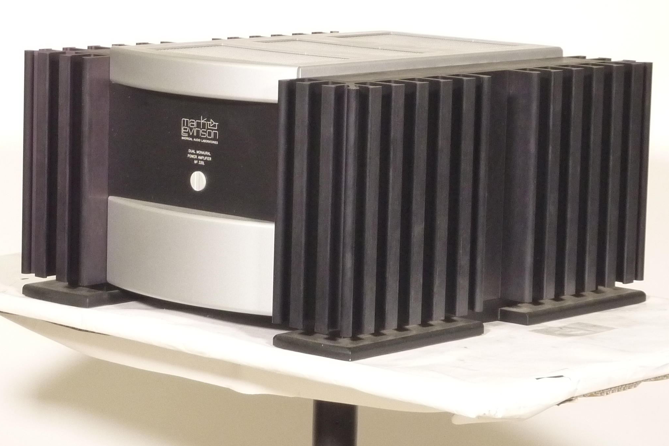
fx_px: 2546
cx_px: 334
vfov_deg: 10.0
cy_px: 209
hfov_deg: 15.0
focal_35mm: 137
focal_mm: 11.9
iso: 400
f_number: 4.1
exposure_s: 1/40
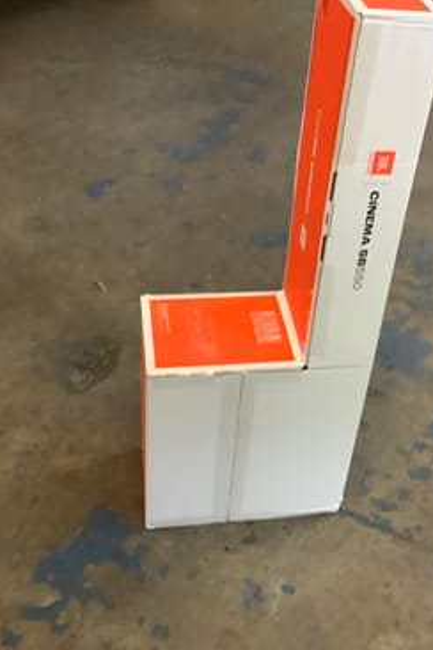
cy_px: 331
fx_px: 794
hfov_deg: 30.2
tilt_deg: -37.7
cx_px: 300
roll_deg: -4.8
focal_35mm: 44
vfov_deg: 44.5
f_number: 2.4
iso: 400
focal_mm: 3.3
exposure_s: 1/25
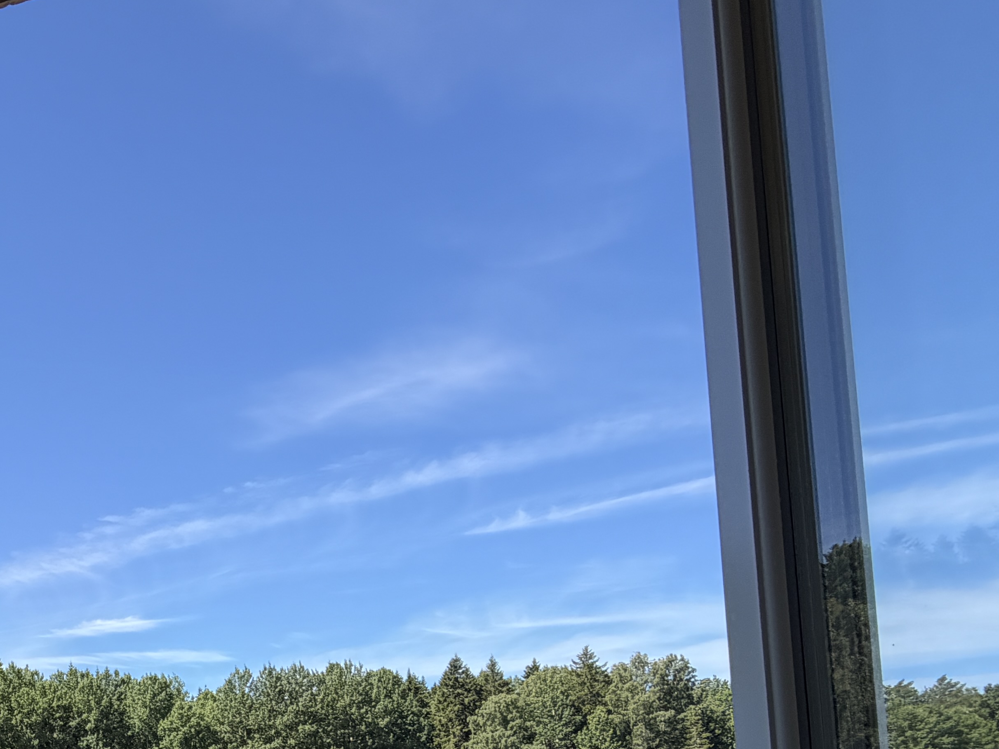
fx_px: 952
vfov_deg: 36.9
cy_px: 802
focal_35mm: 33
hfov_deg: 44.5
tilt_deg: +3.3
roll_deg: +1.6
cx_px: -56
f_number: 2.2
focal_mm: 2.22
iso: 40
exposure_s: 1/751
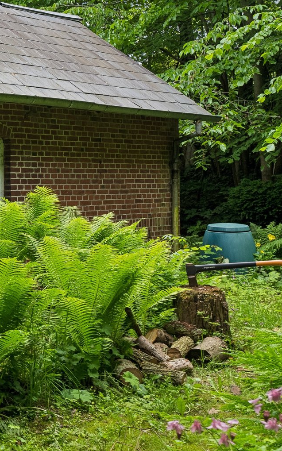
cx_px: -160
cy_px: 231
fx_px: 738
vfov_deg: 34.0
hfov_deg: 18.7
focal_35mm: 60
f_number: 4
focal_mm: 20
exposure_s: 1/400
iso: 400
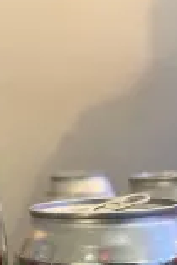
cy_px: 326
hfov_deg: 18.8
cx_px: -30
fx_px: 508
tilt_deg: -18.2
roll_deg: +4.8
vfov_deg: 25.8
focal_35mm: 69
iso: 250
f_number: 1.6
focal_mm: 5.1
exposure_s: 1/50
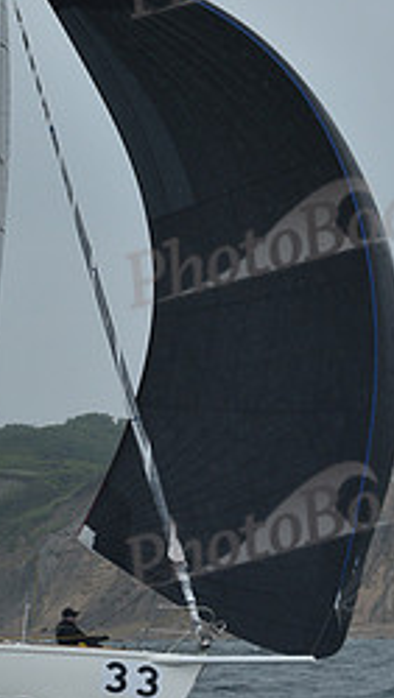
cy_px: 131
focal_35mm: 238
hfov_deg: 5.1
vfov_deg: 9.0
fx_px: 4411
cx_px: -18
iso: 320
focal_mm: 98
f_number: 6.3
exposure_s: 1/1000
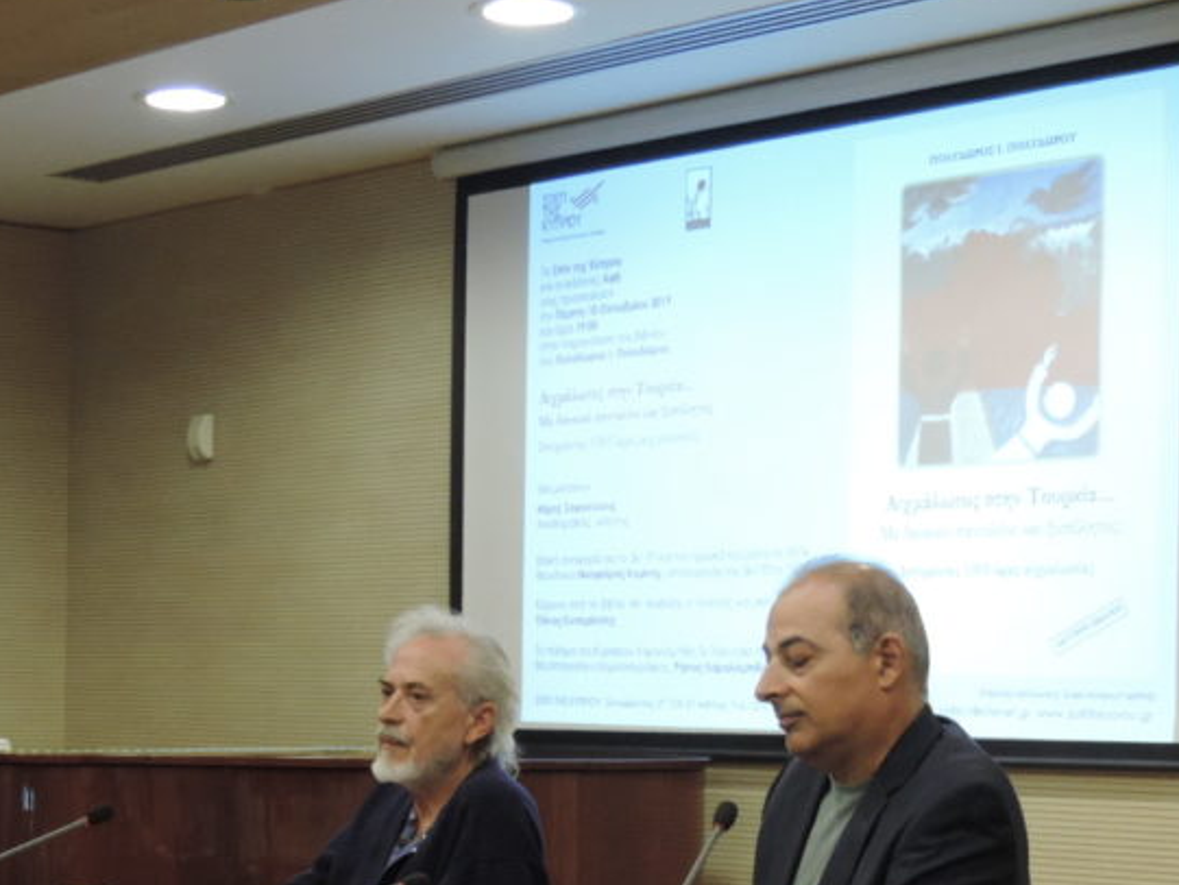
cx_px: 224
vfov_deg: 16.4
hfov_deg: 21.7
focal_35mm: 89
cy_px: 804
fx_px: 3032
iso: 400
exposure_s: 1/40
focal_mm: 8.3
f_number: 3.5
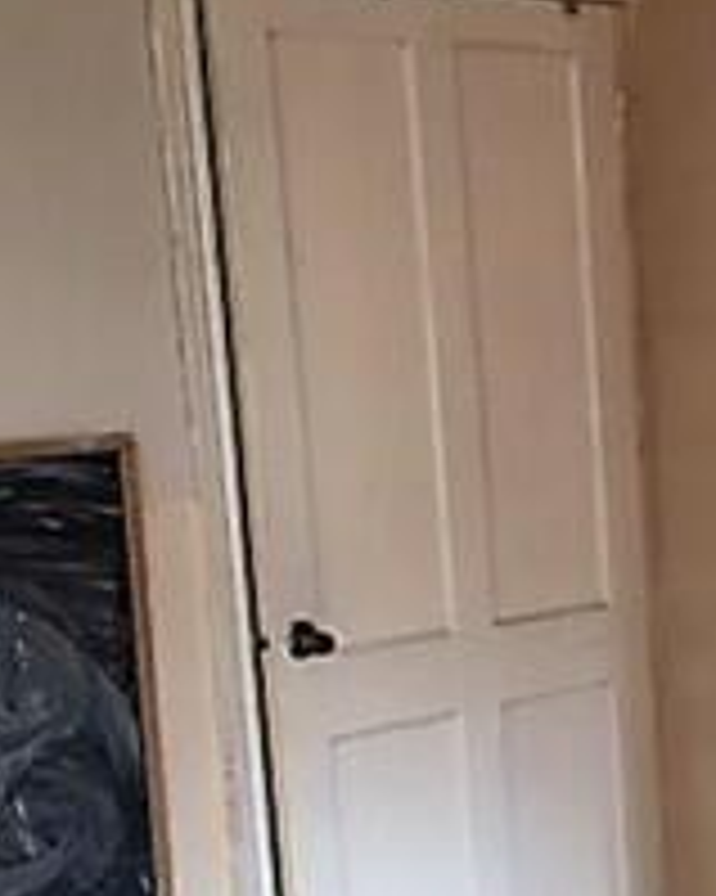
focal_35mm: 83
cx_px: 1020
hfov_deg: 17.0
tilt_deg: -11.3
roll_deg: +1.1
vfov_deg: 22.9
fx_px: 2200
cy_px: 637
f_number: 2.2
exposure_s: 1/33
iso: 40
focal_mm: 4.15
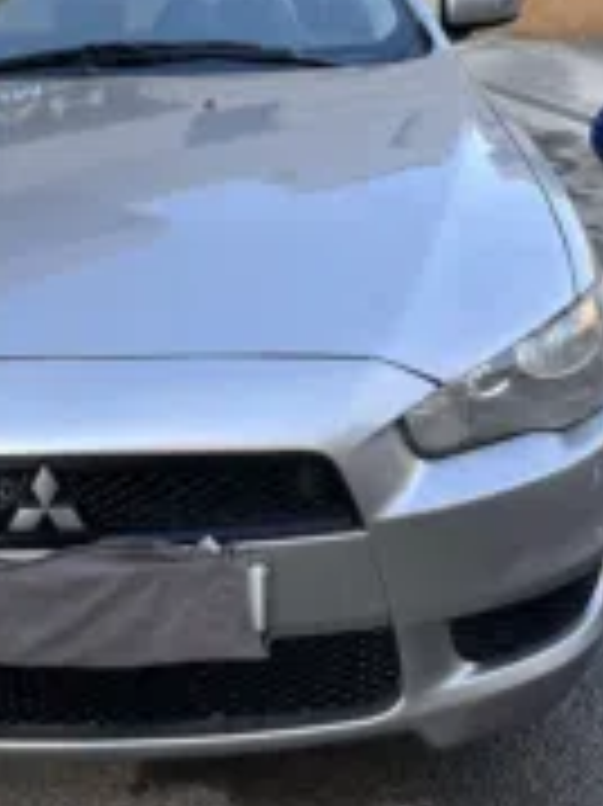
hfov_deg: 24.5
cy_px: 95
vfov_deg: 31.8
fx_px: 1349
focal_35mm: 58
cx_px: 72
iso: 40
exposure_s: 1/170
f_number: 1.6
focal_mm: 5.1
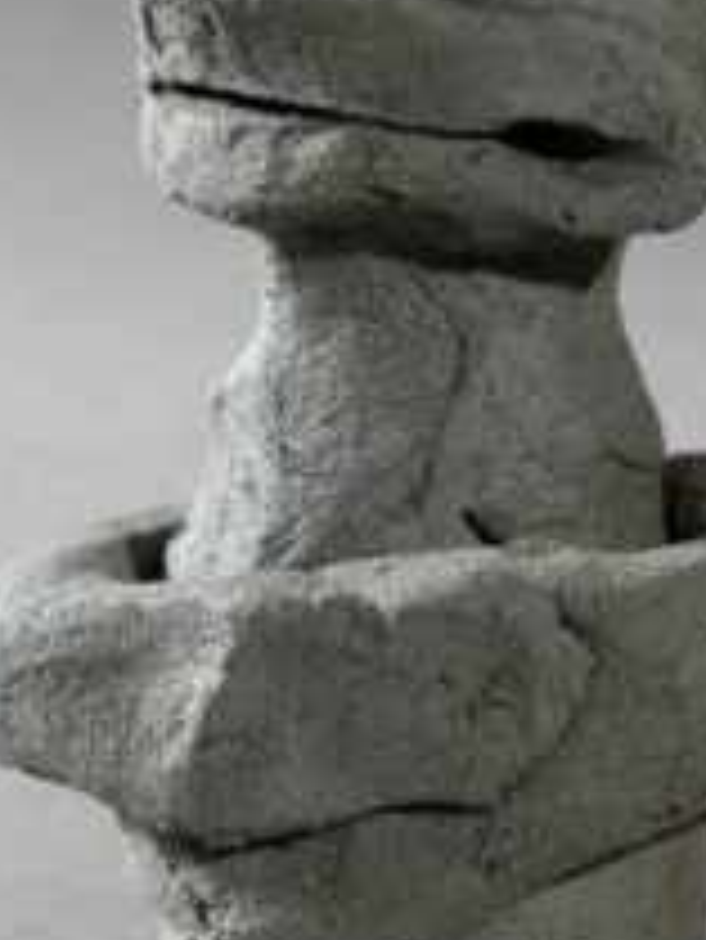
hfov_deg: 6.0
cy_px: 144
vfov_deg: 8.0
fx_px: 6710
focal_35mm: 247
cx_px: 591
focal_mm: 70
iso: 50
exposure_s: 1/125
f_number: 11
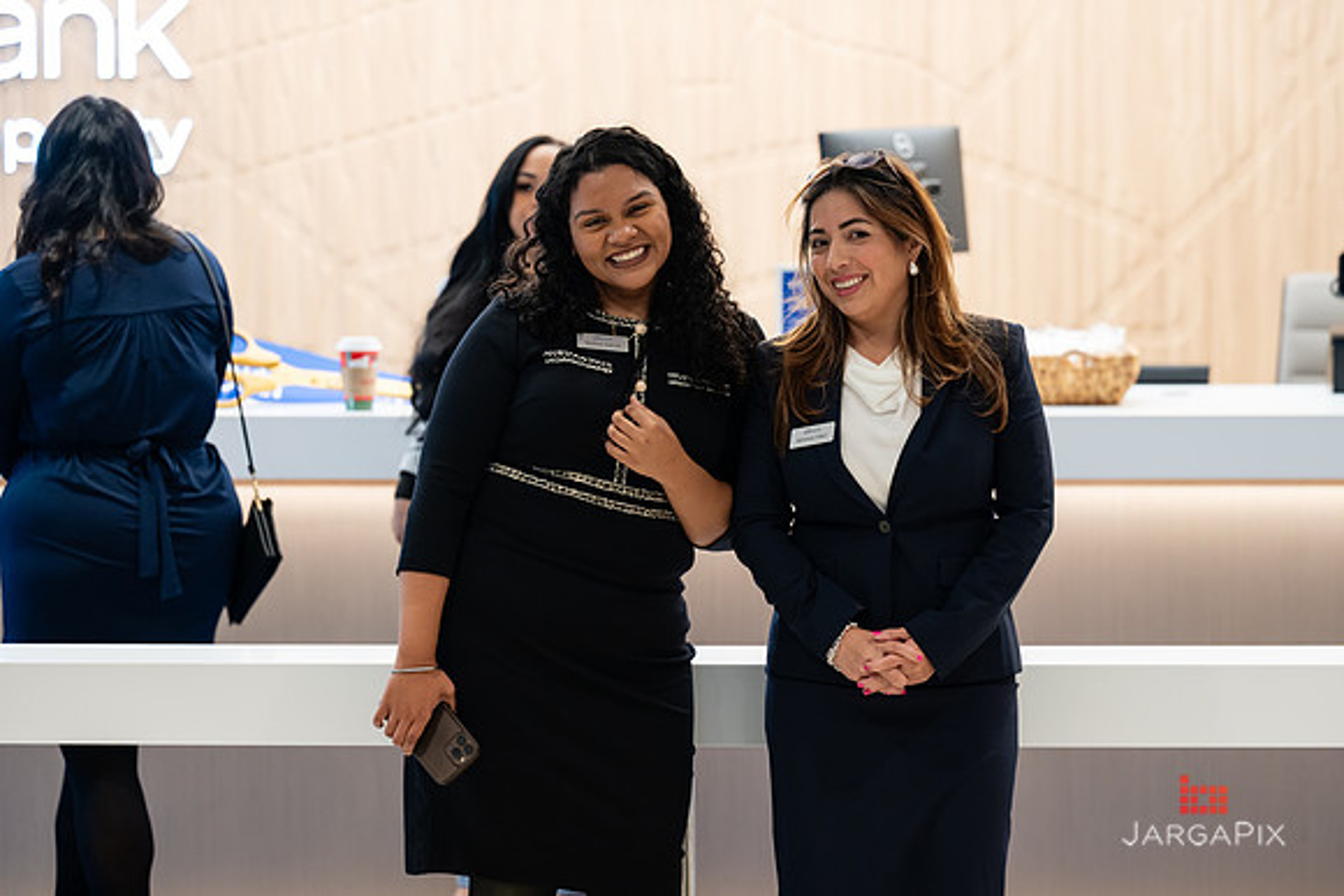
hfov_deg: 19.3
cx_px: 702
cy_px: 428
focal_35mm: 106
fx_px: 3958
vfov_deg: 12.9
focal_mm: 100
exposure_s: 1/160
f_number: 3.2
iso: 640
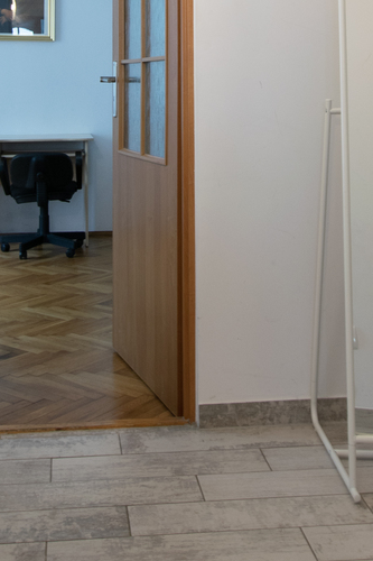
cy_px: -13
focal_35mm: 45
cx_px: 333
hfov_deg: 28.7
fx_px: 700
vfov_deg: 38.2
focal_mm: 10
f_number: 6.3
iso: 100
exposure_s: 1/2.5
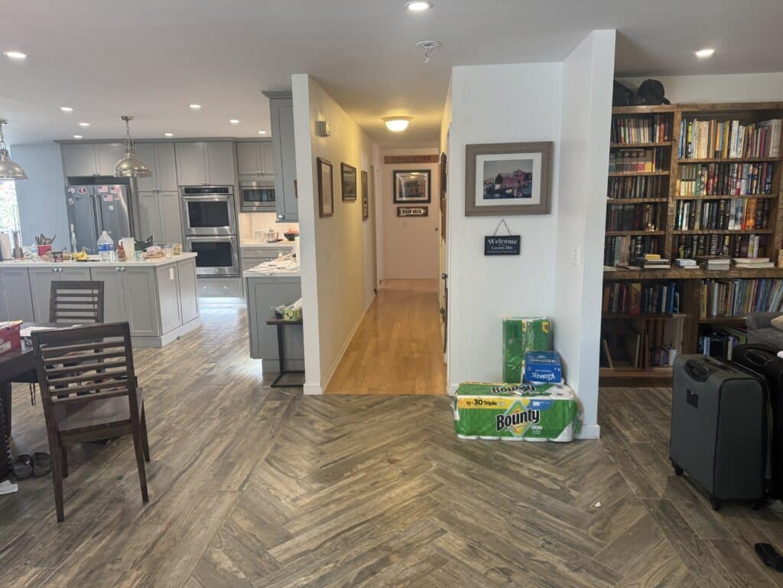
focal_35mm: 24
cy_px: 294
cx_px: 392
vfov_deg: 56.8
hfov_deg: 71.6
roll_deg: +0.5
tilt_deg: -10.5
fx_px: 543
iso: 200
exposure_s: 1/60
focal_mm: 6.76
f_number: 1.78
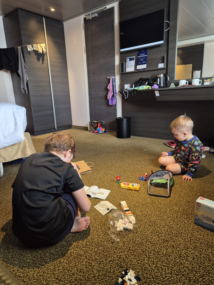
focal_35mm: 23
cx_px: 107
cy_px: 142
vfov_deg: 73.9
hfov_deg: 58.9
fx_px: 190
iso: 200
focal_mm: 5.4
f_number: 1.8
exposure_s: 1/100
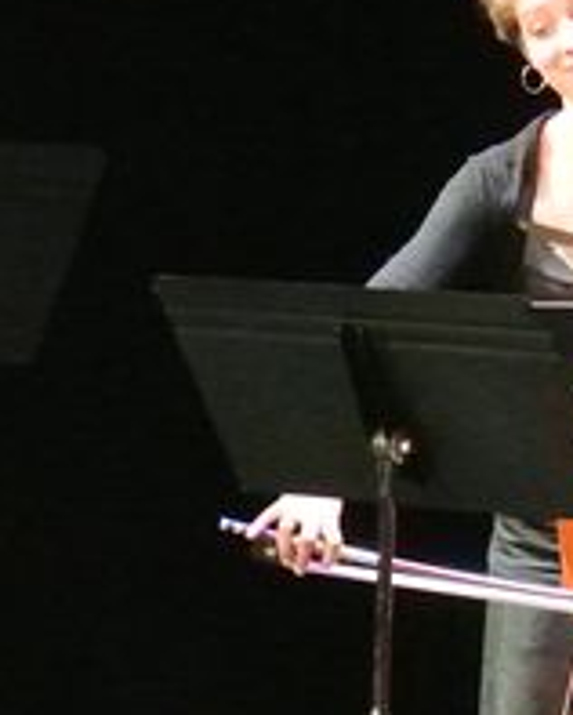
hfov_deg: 5.0
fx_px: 6540
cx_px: 334
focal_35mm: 309
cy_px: 452
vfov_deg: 6.3
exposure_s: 1/80
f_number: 3.8
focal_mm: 30
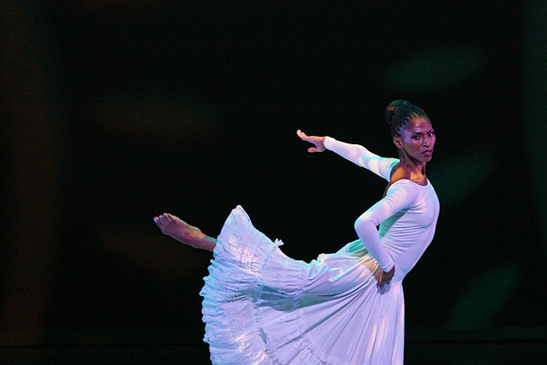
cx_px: 391
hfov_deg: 3.8
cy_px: 261
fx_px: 8168
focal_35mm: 537
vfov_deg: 2.6
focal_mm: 376
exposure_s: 1/400
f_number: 6.3
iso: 5000
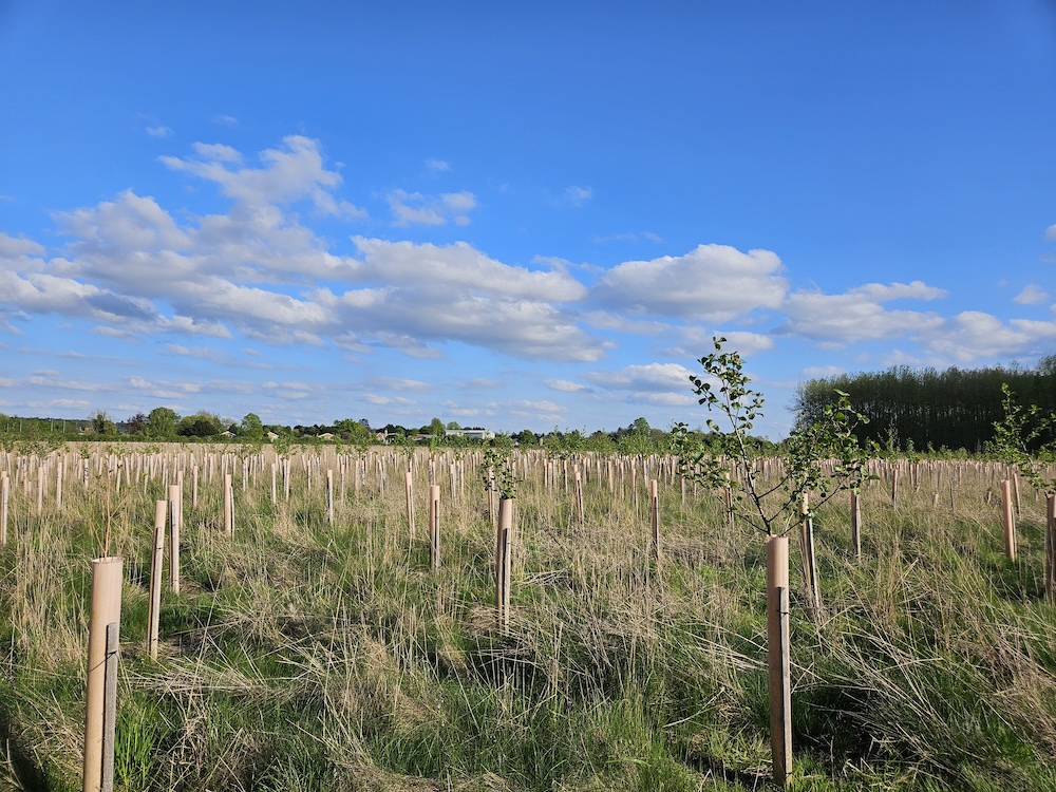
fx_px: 702
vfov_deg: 58.9
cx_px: 528
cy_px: 396
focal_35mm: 23
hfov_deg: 73.9
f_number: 1.8
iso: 25
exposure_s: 1/2277
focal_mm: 5.4
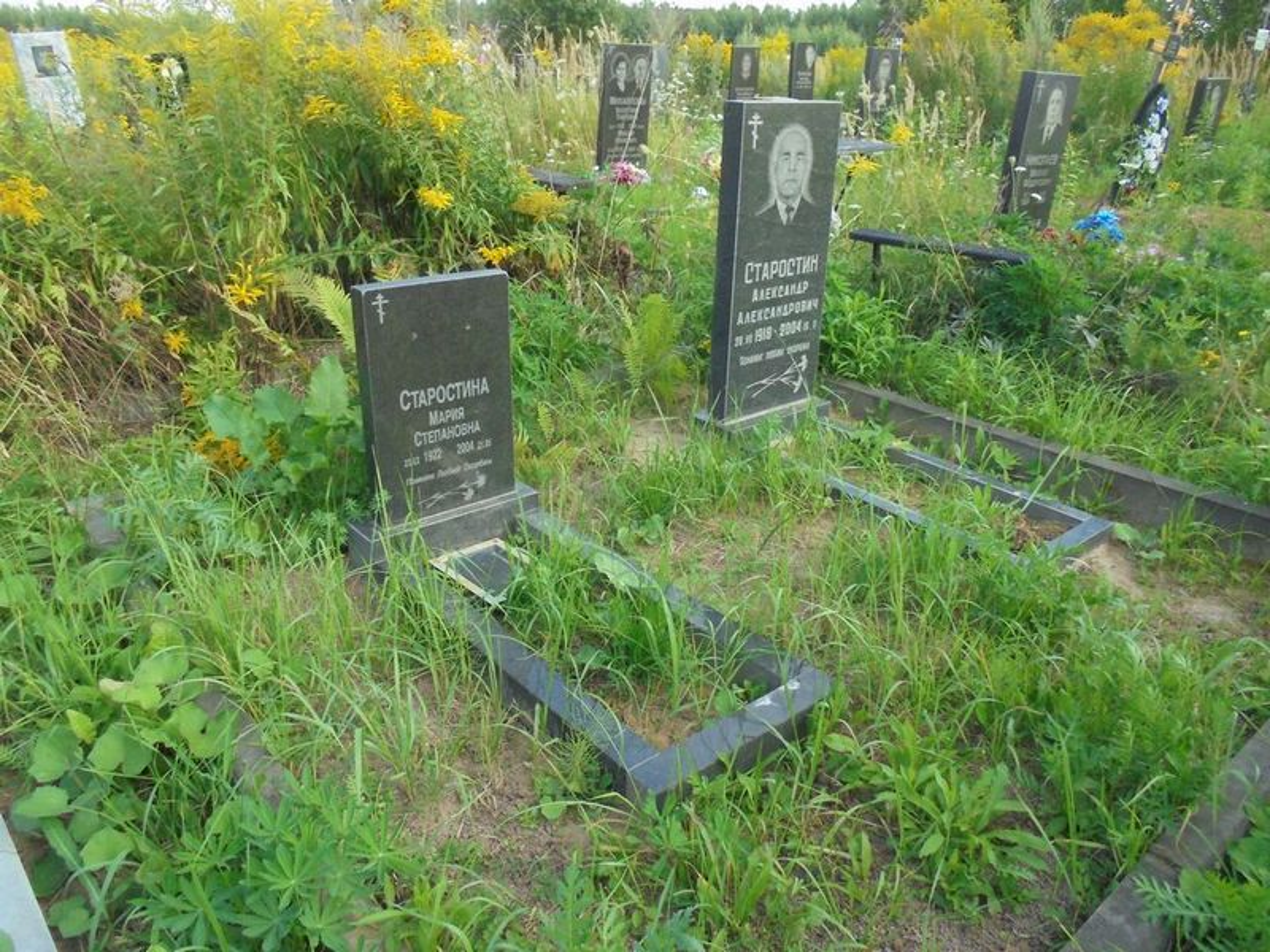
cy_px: 476
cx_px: 635
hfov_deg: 67.3
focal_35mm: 26
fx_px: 954
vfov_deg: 53.1
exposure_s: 1/250
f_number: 3.5
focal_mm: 4.6
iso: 200
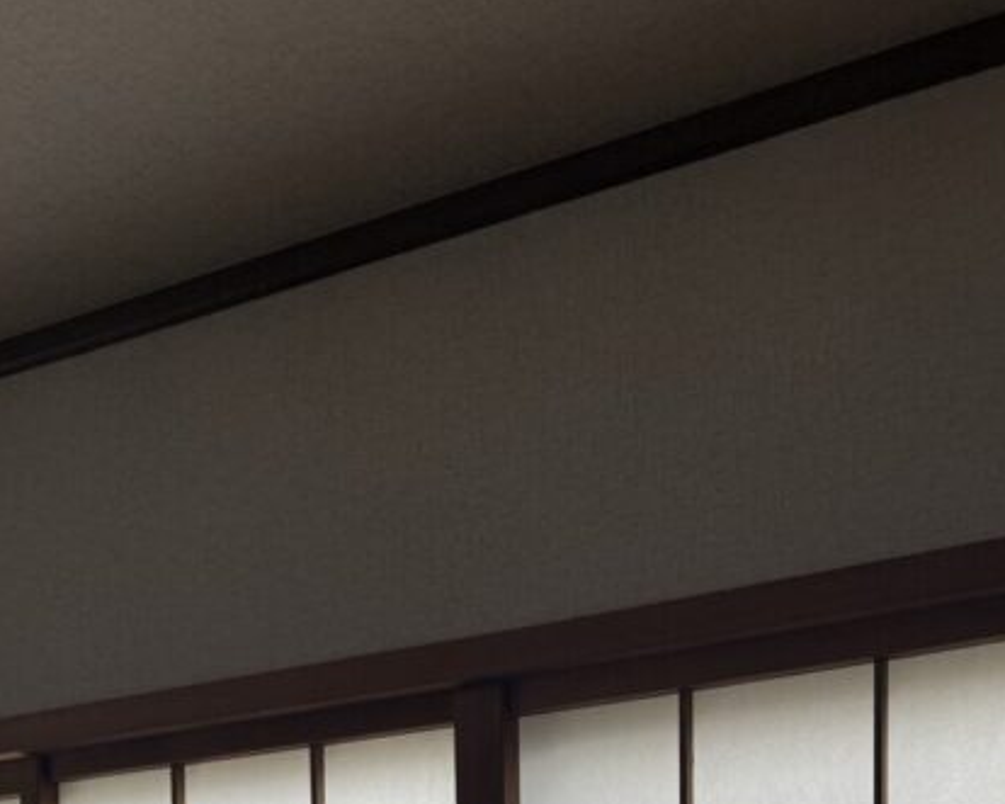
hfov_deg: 32.2
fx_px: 1725
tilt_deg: -0.8
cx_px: 677
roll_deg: -0.4
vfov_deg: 22.0
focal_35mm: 58
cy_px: 1190
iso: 80
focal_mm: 6.76
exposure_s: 1/425
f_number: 1.78
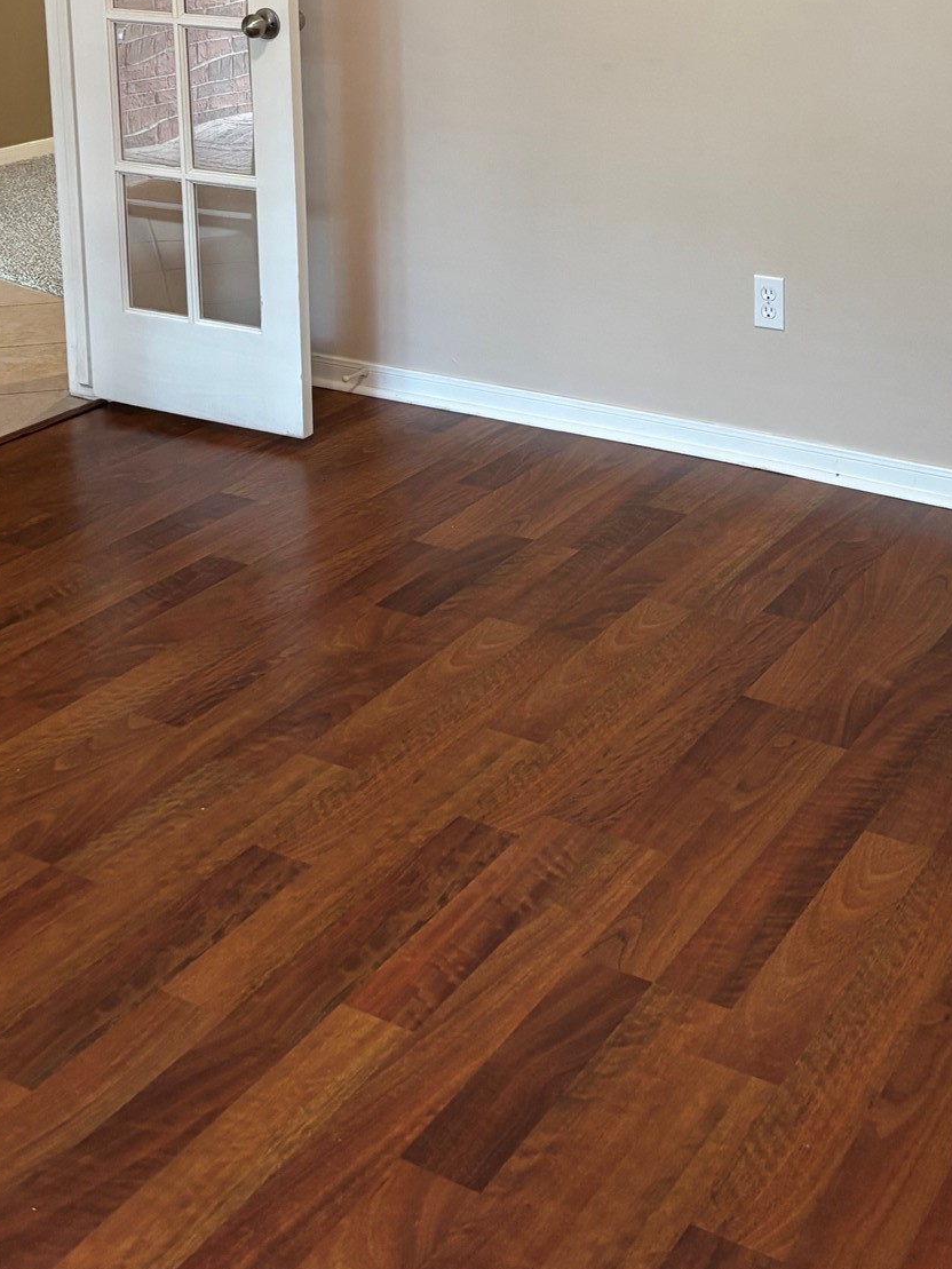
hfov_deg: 30.0
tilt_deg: -10.9
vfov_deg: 37.3
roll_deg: -0.5
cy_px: 151
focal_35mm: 48
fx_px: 1760
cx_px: 643
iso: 250
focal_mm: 5.96
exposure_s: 1/60
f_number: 1.6
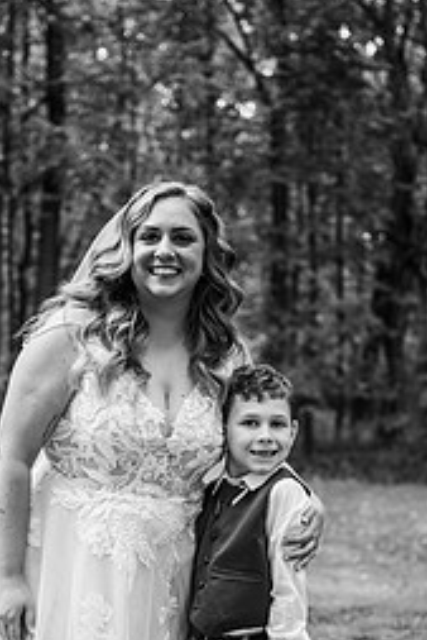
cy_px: 514
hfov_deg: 15.4
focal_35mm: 89
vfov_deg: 22.5
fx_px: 1581
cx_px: 210
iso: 200
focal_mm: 50
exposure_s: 1/400
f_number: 2.8
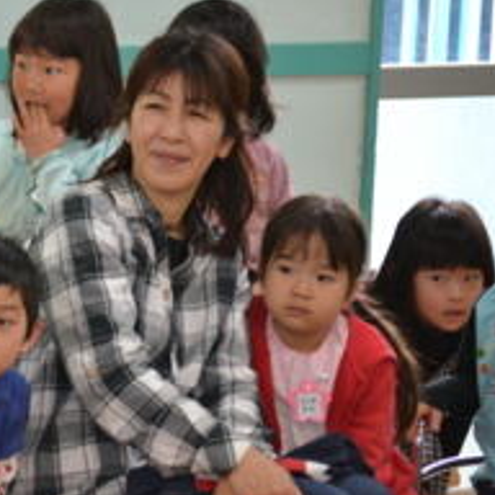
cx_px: -15
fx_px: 3964
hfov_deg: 7.1
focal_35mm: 245
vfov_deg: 7.1
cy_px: 192
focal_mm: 92
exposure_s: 1/60
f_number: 4.5
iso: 1000
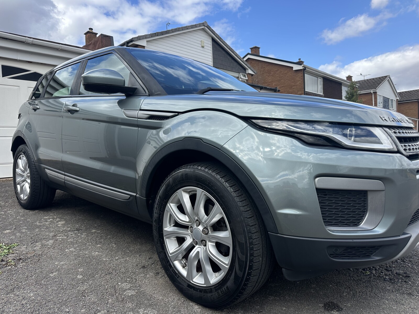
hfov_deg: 71.6
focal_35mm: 24
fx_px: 291
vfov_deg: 56.8
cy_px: 157
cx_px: 210
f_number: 1.78
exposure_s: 1/2028
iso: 80
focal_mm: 6.86
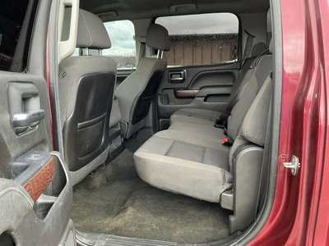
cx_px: 164
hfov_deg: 63.4
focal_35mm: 28
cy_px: 123
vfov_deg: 49.7
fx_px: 266
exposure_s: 1/60
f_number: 1.8
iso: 125
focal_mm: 3
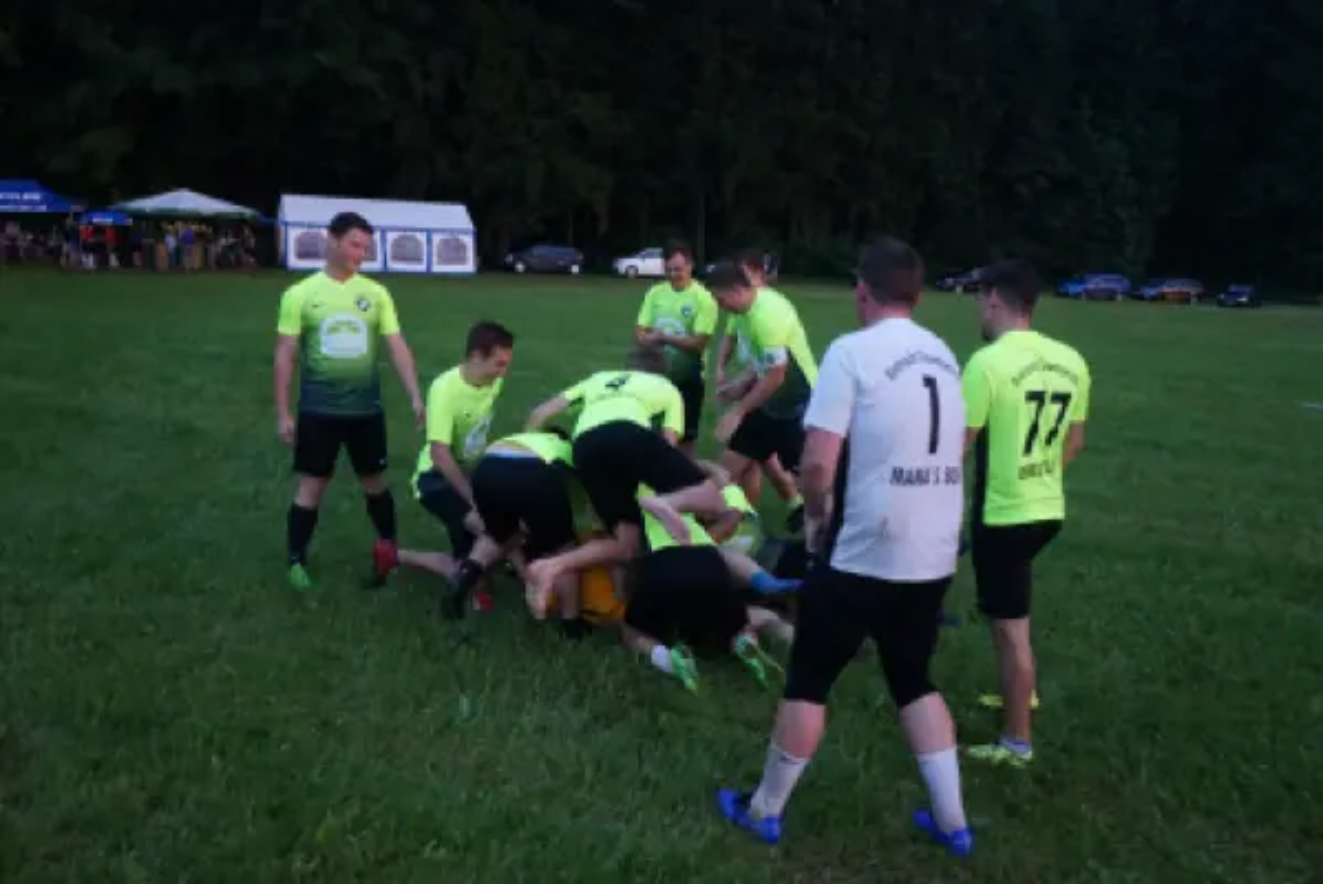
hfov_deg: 63.6
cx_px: 662
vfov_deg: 45.0
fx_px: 1066
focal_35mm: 29
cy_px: 442
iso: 2000
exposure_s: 1/160
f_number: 3.5
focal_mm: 29
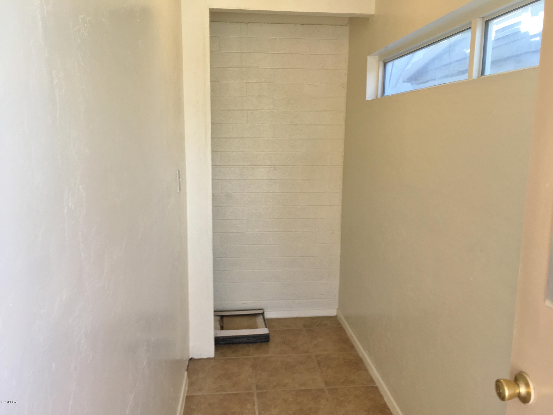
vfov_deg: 48.2
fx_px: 463
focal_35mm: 29
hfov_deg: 61.7
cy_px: 208
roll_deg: -1.6
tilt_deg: -9.9
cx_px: 276
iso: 32
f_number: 2.2
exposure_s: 1/60
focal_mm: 4.15
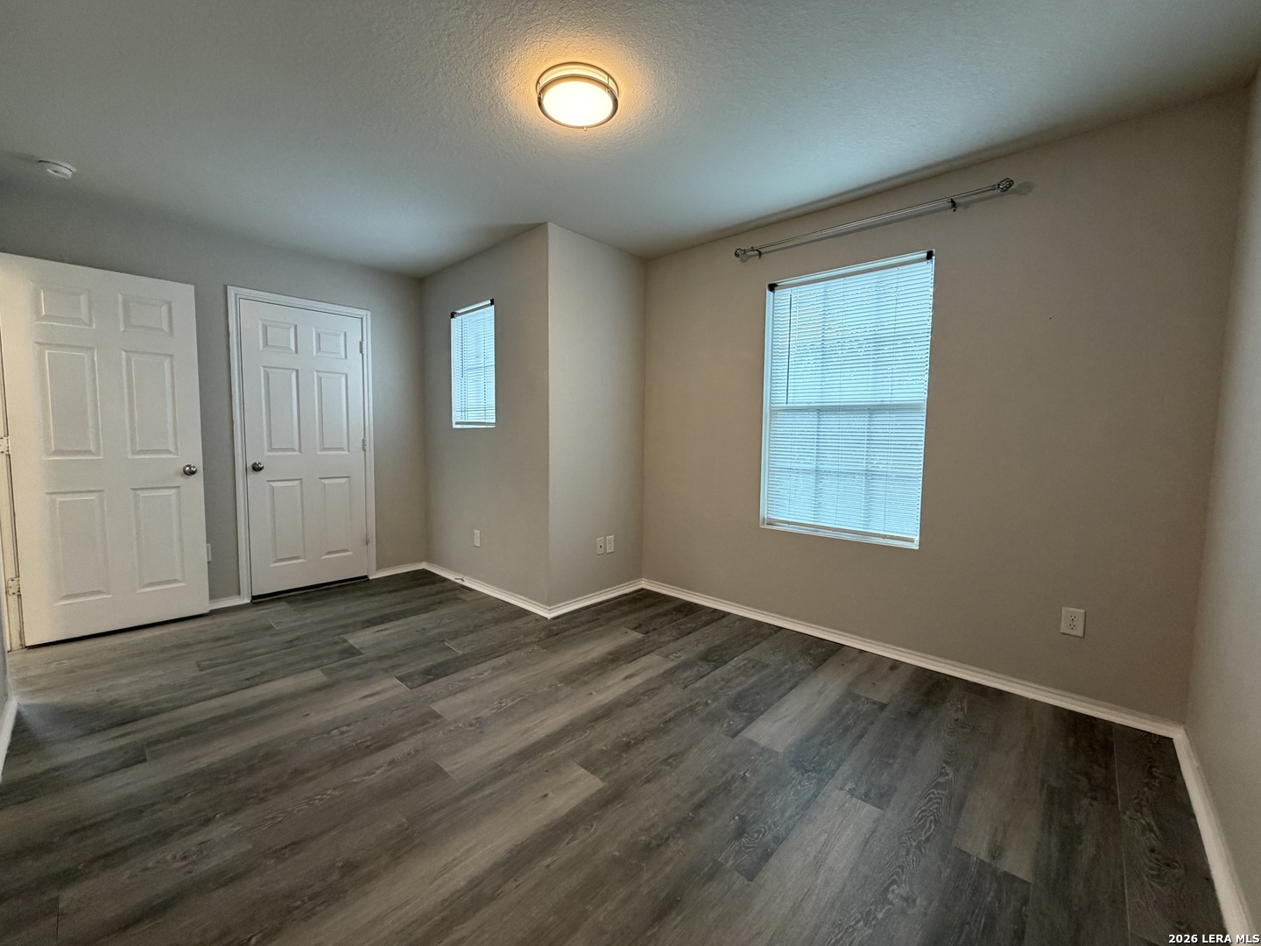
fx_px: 510
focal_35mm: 14
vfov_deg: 85.7
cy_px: 473
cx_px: 630
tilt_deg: -3.1
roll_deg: +0.0
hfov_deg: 102.1
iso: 320
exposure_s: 1/60
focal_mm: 2.22
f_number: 2.2
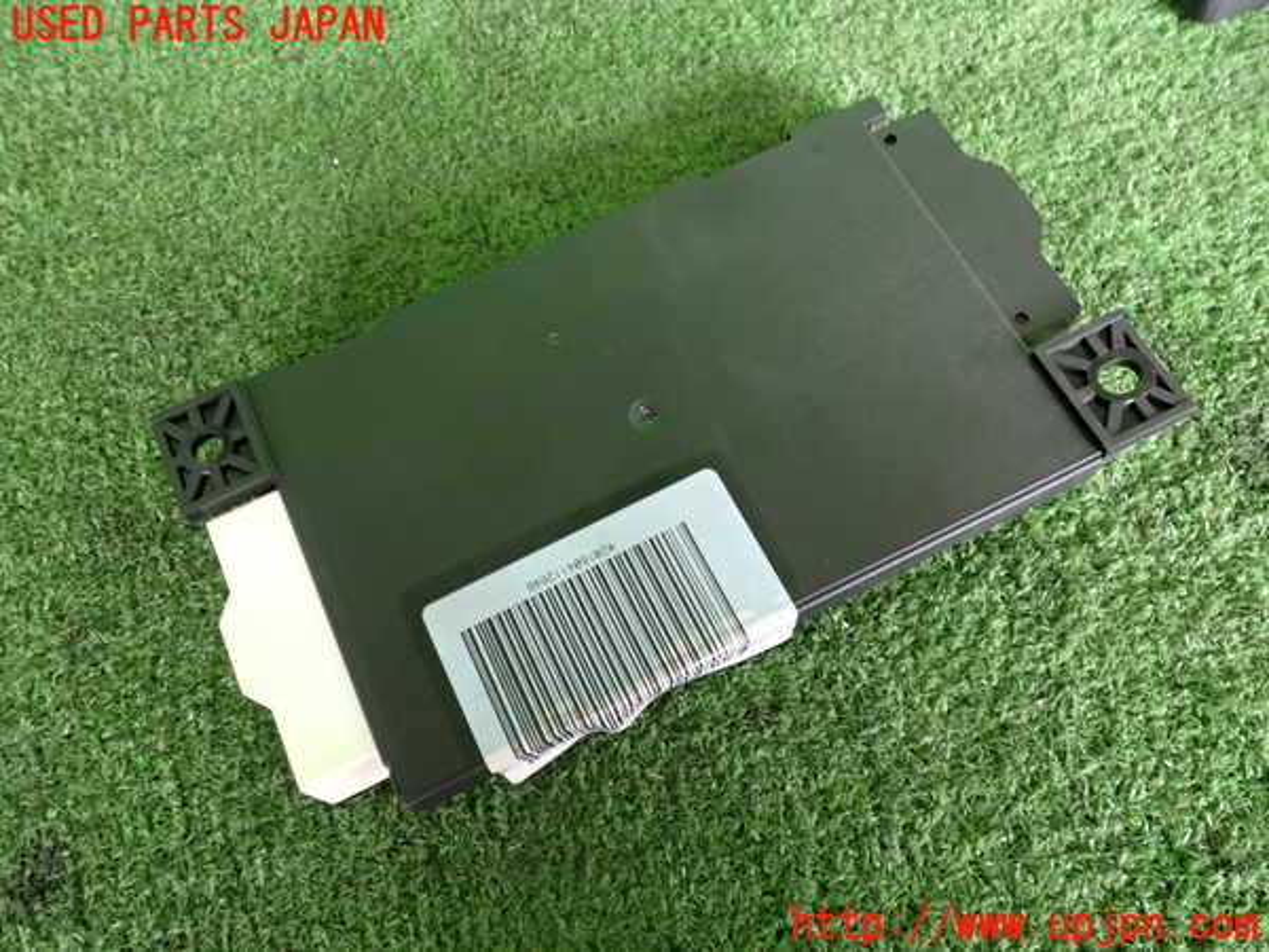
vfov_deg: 46.8
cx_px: 634
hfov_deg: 60.0
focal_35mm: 30
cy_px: 476
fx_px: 1100
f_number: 2.3
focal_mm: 5.4
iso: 250
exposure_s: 1/30
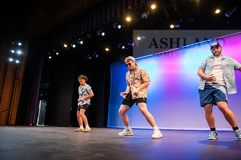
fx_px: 174
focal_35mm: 26
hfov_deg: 69.4
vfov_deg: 49.6
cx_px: 120
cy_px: 80
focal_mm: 26
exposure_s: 1/320
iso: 4000
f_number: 3.2
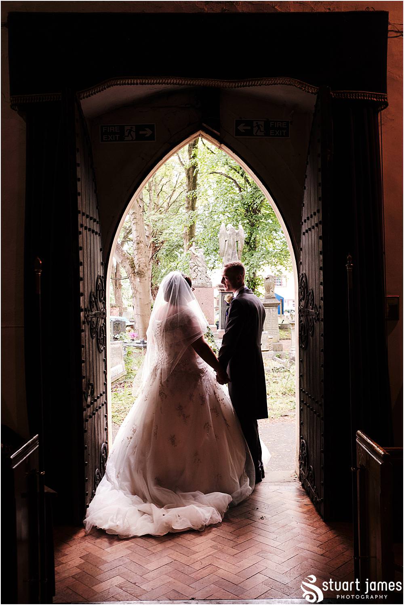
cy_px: 302
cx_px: 202
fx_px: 589
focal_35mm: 35
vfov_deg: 54.4
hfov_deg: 37.9
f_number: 3.6
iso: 2500
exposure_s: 1/200
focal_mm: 23
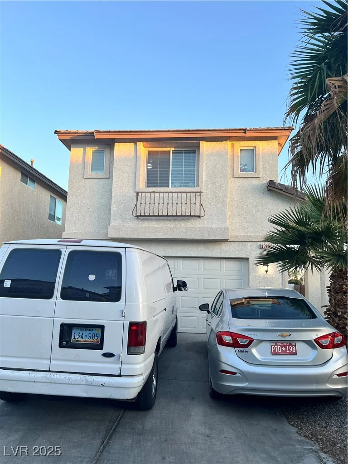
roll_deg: -0.7
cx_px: 174
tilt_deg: +10.8
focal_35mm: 26
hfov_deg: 53.1
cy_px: 232
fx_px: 349
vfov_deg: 67.3
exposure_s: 1/247
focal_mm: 5.7
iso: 40
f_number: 1.5
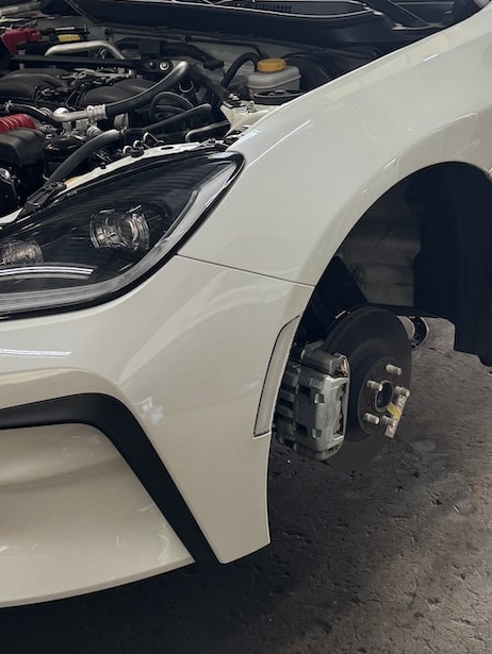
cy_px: 149
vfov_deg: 35.8
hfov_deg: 28.0
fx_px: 984
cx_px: 280
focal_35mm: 52
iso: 64
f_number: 1.78
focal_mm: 6.76
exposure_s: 1/120
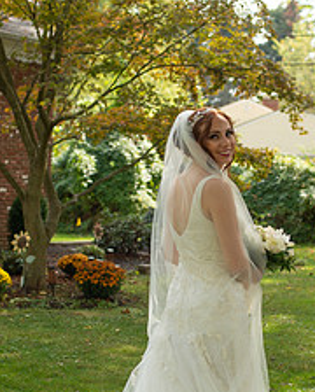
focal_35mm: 94
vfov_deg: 20.3
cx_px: 188
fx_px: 1092
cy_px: 252
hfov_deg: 16.4
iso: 320
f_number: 3.2
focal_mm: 50
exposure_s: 1/1600
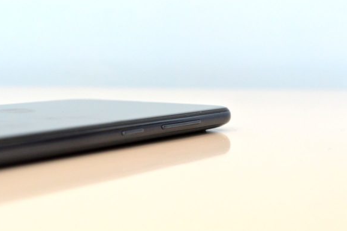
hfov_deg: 23.8
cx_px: 173
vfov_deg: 15.9
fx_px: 824
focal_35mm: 86
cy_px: 118
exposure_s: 1/80
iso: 1600
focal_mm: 55
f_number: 10
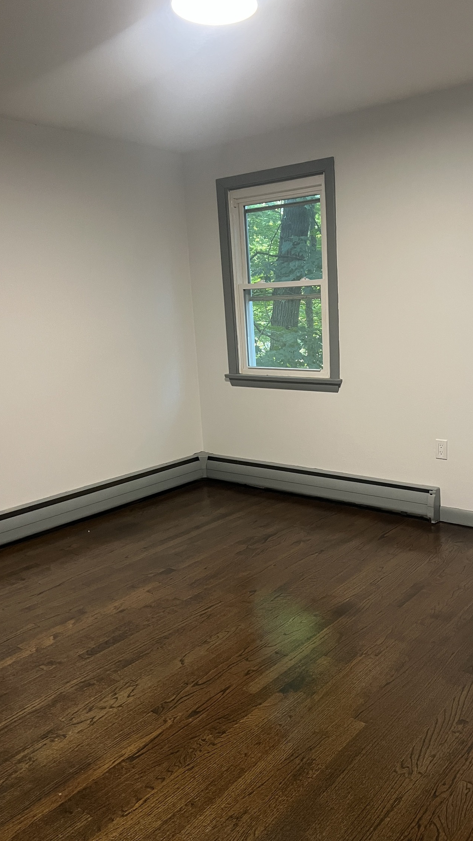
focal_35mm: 29
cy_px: 422
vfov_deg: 66.1
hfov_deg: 40.0
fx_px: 646
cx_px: 289
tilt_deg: -10.1
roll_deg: +1.0
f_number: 1.5
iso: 400
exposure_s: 1/60
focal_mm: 5.7
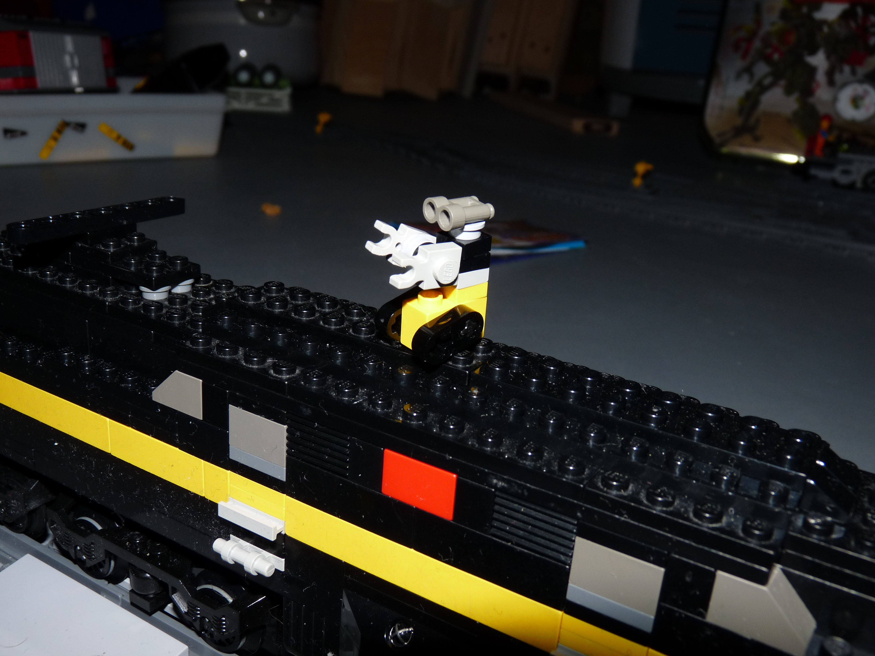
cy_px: 328
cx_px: 438
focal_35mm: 36
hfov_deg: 51.4
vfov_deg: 39.7
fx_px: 910
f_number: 4
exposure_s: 1/125
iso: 100
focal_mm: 6.4
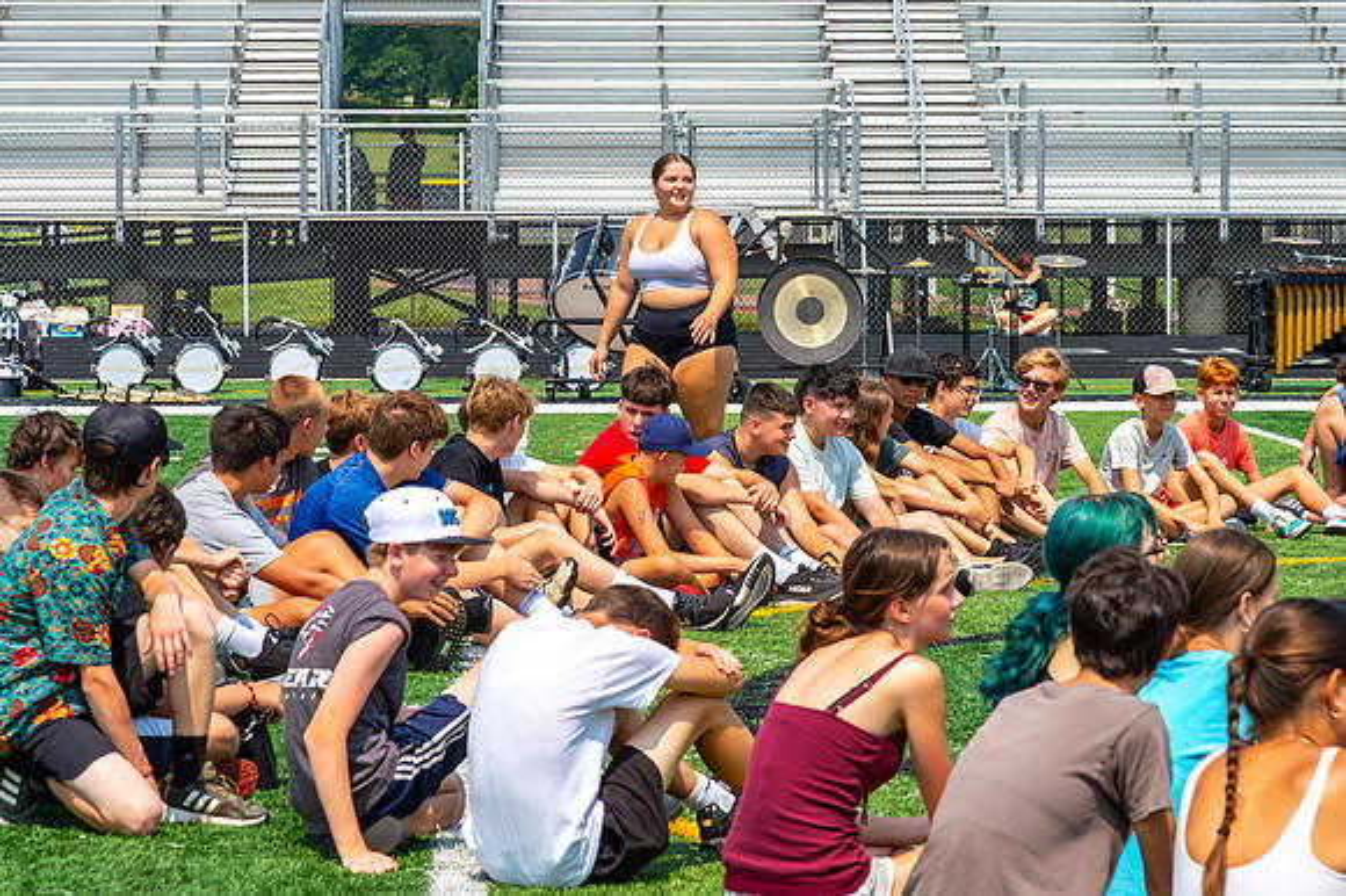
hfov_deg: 13.6
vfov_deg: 9.1
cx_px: 669
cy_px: 359
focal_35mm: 151
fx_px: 5651
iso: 320
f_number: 13
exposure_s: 1/640
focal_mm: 120
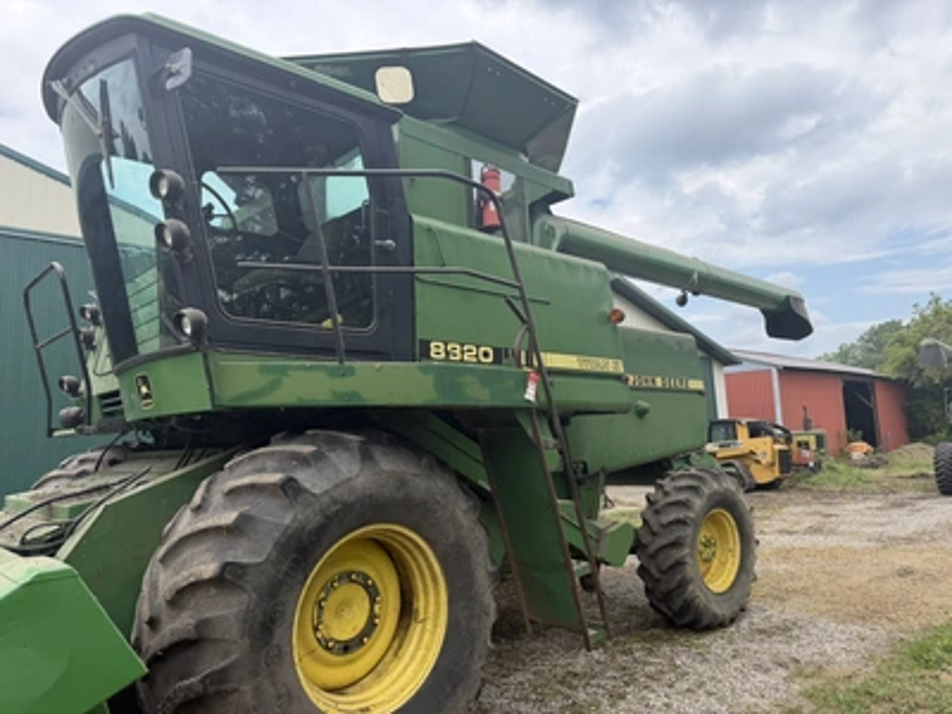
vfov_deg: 56.8
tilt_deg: +8.8
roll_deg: -4.4
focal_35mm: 24
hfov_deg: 71.6
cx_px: 476
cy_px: 357
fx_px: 660
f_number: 1.78
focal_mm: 6.76
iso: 100
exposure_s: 1/2110
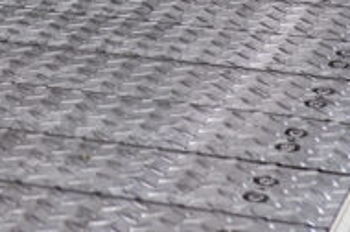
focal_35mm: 216
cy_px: -464
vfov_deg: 5.9
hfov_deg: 9.3
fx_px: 2096
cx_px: -168
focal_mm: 35
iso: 64
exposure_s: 1/60
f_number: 4
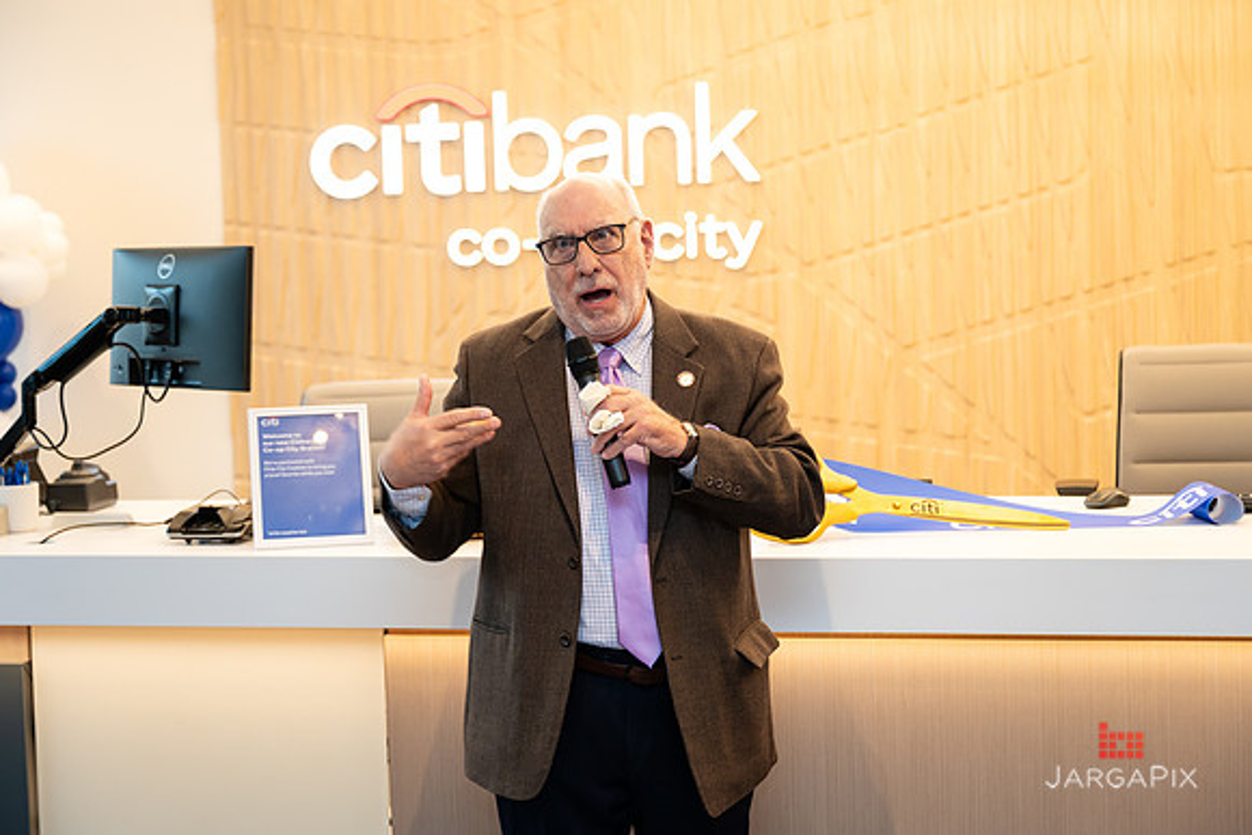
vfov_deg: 21.7
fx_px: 2182
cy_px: 396
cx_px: 623
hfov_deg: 32.0
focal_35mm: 63
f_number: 3.2
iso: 400
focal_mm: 59
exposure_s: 1/125
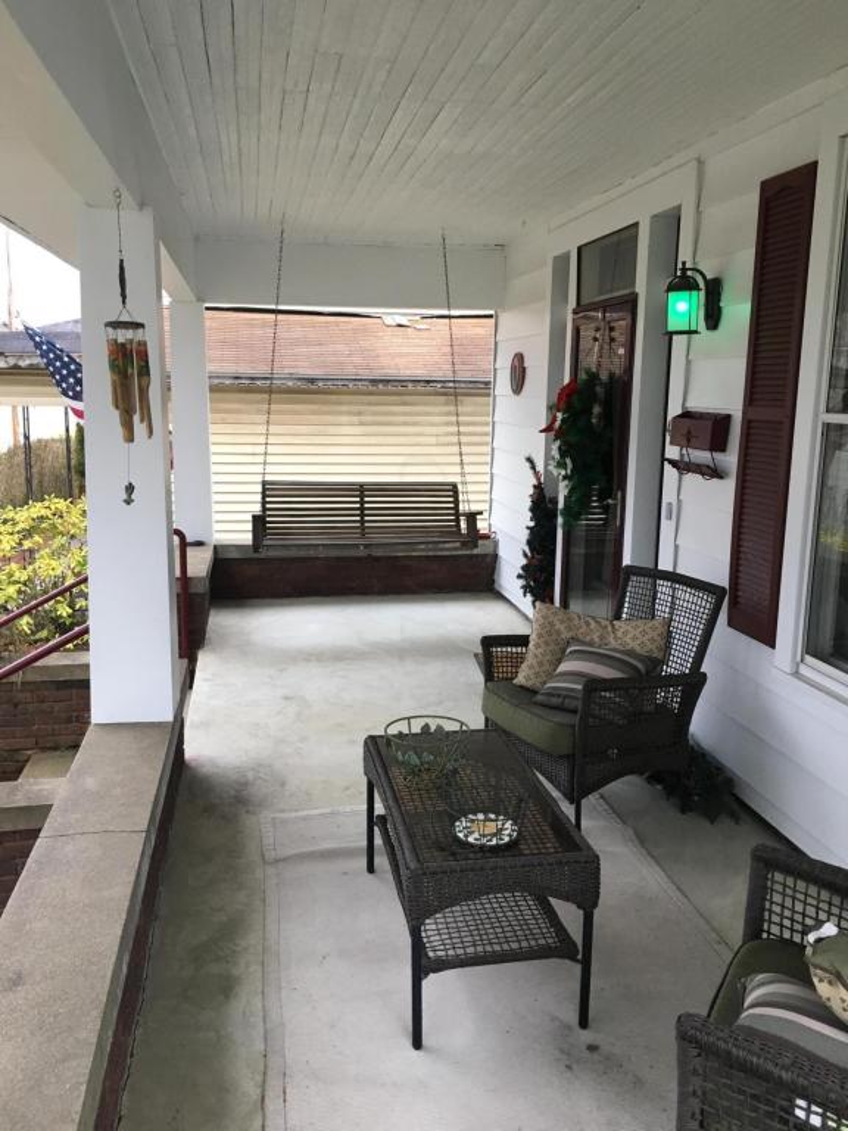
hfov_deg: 48.2
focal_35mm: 29
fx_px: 947
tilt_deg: -9.3
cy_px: 566
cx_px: 424
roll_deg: -0.8
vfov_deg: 61.7
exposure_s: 1/30
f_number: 2.2
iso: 40
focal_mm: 4.15
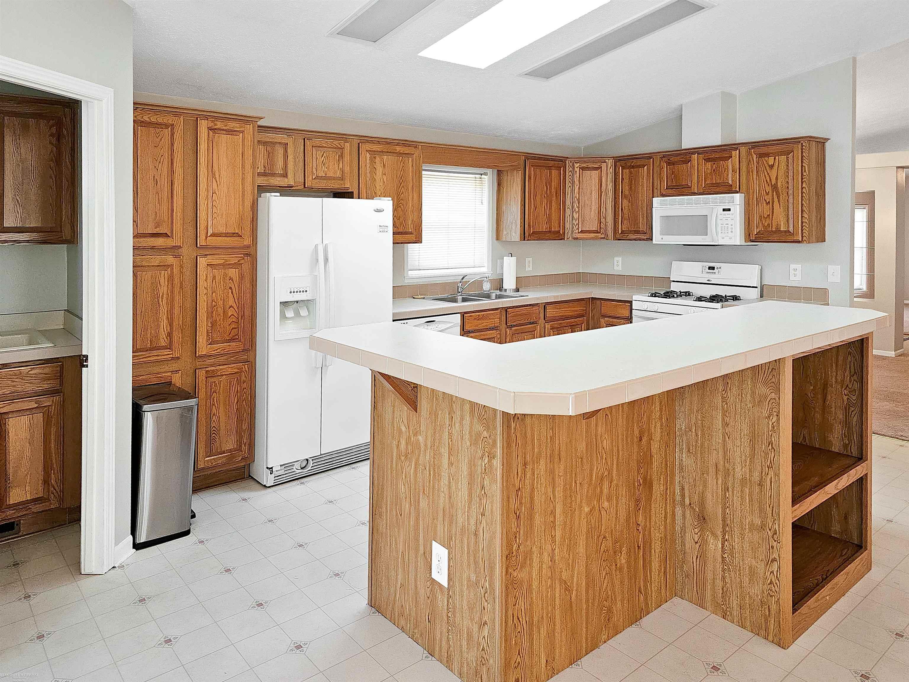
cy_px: 341
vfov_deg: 58.9
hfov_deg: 73.9
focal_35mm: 23
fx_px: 604
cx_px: 454
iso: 100
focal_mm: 6.3
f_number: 1.7
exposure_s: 1/60
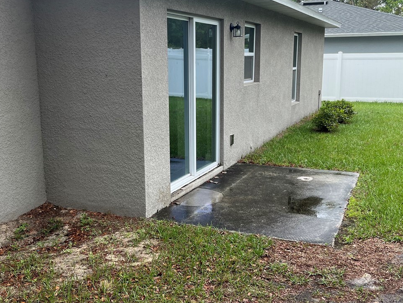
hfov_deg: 43.8
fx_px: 501
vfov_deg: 33.6
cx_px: 188
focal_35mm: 43
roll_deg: +1.2
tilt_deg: -13.7
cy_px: 159
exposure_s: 1/247
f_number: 1.6
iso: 40
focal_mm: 5.1
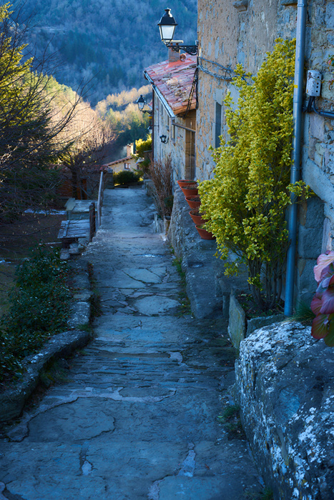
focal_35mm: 50
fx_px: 695
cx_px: 167
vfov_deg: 39.6
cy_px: 250
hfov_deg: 27.0
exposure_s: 1/30
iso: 200
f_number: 8
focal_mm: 50
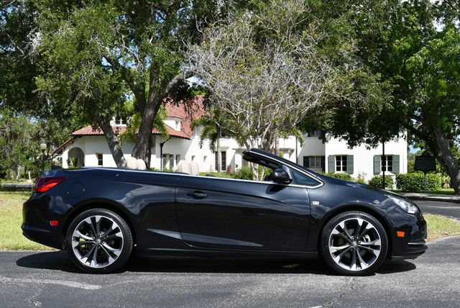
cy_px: 154
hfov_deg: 41.1
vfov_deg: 28.1
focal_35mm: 48
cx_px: 230
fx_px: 614
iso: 110
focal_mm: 24
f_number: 8
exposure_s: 1/250
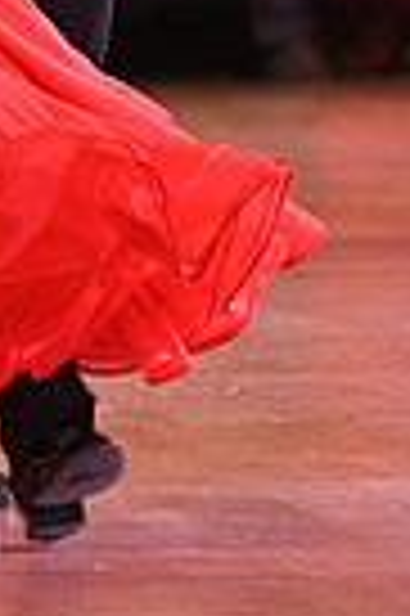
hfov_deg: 1.6
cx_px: -223
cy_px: -351
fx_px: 14488
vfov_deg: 2.4
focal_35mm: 846
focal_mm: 200
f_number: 4.5
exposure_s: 1/200
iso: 1600
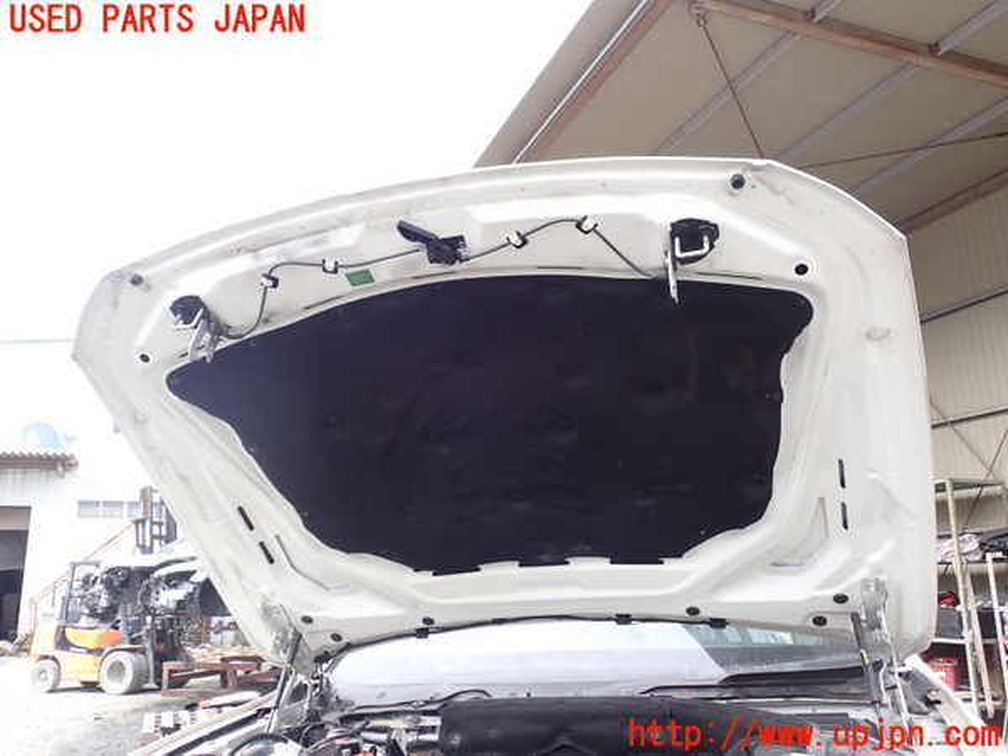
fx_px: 874
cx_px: 504
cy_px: 378
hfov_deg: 60.0
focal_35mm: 30
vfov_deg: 46.8
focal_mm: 5.4
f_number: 3.2
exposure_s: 1/200
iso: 100
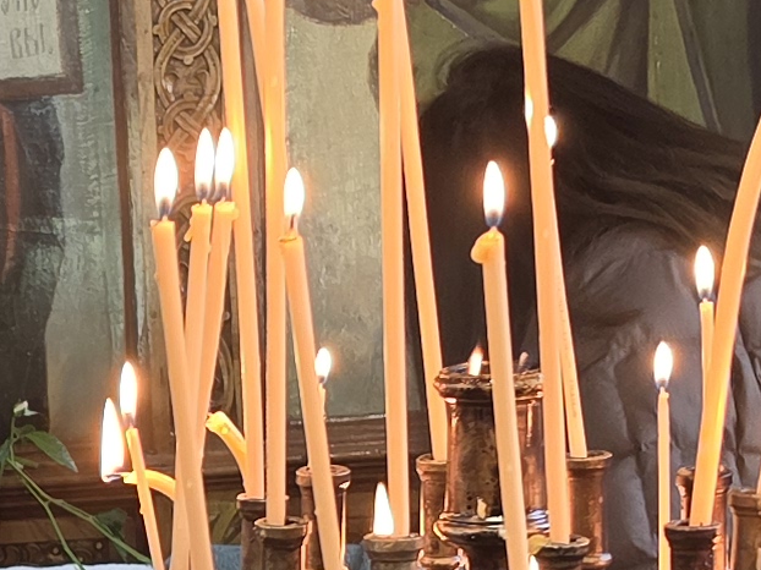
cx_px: -215
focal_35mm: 148
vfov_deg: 9.7
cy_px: 828
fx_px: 3252
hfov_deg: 12.9
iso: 160
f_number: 1.4
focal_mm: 6.5
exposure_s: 1/120
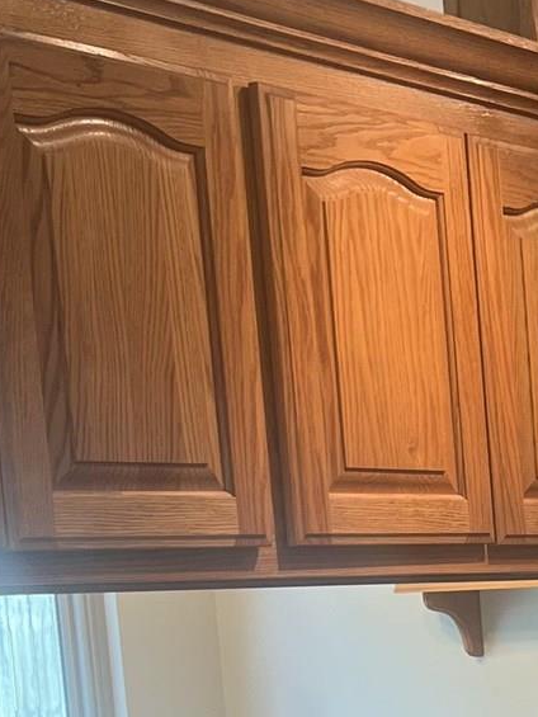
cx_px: 876
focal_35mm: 106
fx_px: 2196
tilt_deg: -7.7
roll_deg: +2.8
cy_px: 890
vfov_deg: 17.6
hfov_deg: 13.0
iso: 80
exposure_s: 1/60
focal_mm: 5.7
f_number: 1.5
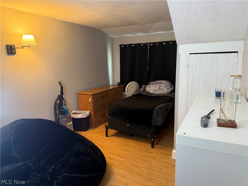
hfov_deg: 71.6
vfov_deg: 56.8
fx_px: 172
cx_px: 124
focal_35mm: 24
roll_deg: +1.0
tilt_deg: -10.5
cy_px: 93
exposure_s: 1/60
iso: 320
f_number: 1.78
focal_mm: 6.76
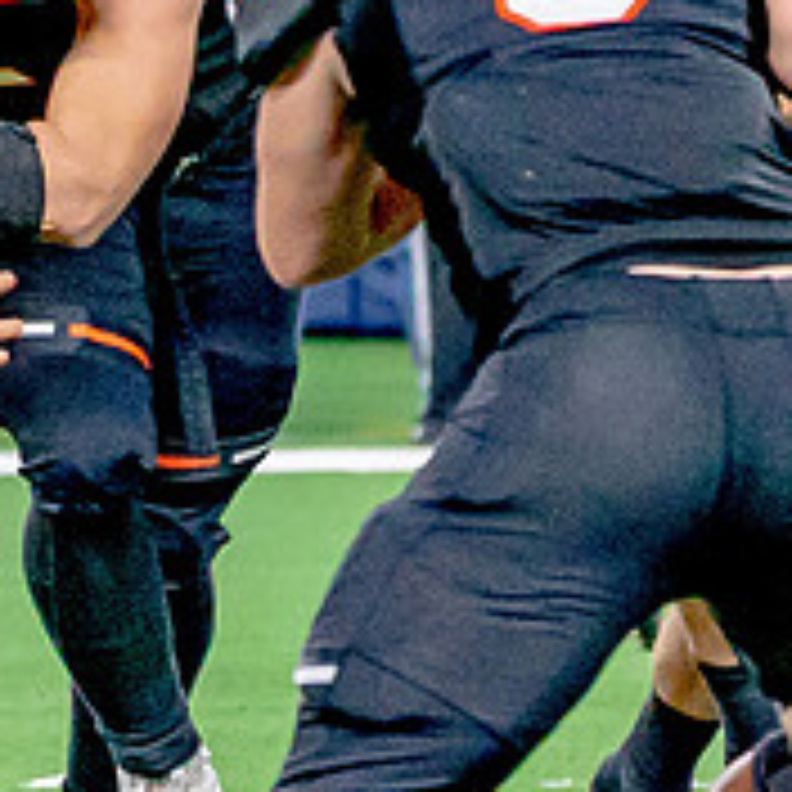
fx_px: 24772
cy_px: 64
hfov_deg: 1.8
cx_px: -858
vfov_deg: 1.8
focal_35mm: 957
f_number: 5.6
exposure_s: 1/1500
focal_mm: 194
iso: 5000
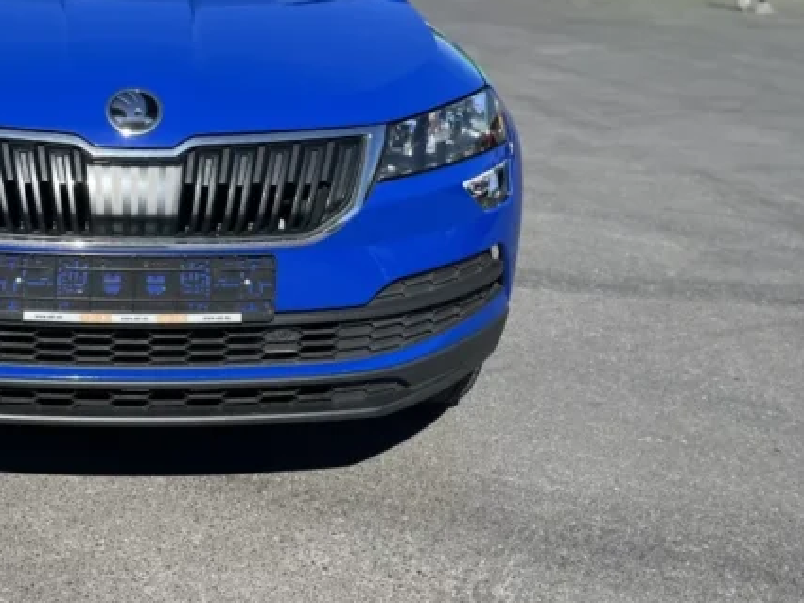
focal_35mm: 47
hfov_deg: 38.7
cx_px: 149
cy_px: 208
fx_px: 1092
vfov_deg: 30.7
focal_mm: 5.1
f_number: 1.6
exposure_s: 1/2513
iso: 50
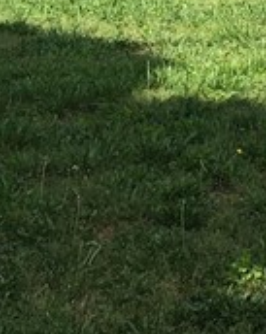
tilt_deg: -0.1
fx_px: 1668
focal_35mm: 169
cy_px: -124
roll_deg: +0.4
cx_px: 113
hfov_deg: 9.1
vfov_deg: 11.1
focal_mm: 4.15
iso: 25
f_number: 2.2
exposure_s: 1/1148
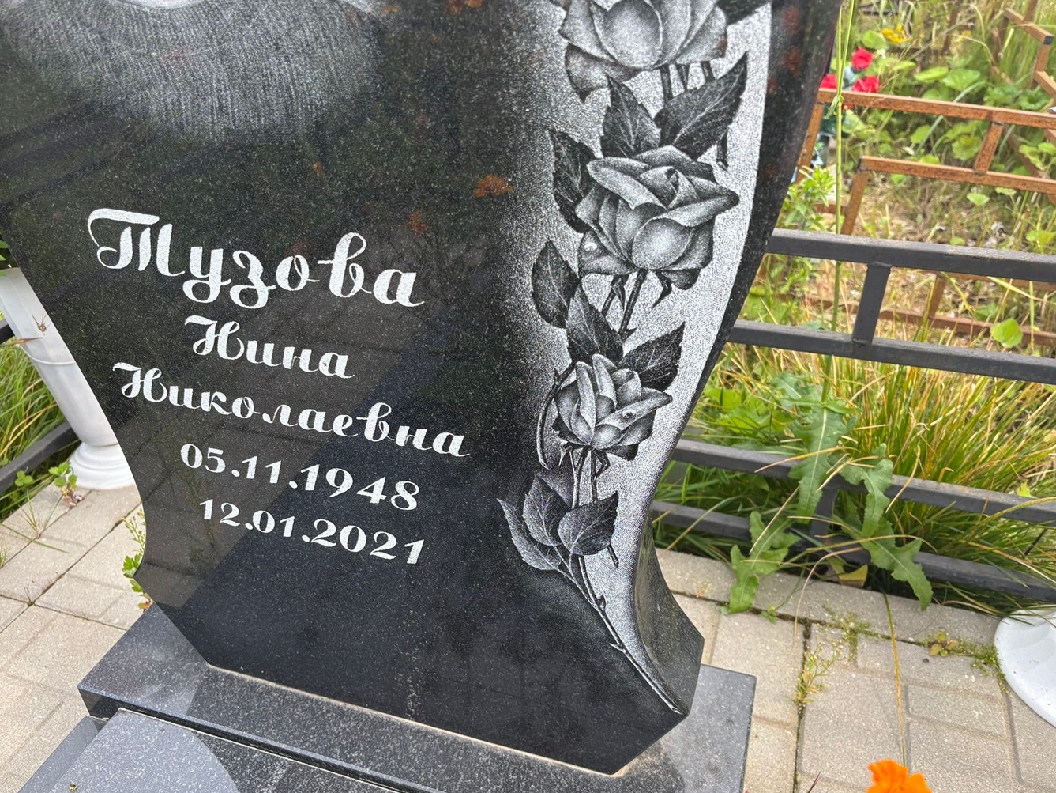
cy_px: 419
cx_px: 507
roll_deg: +1.4
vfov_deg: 49.7
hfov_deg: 63.4
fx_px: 854
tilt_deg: -31.7
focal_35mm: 28
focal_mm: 5.96
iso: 50
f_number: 1.6
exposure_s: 1/323
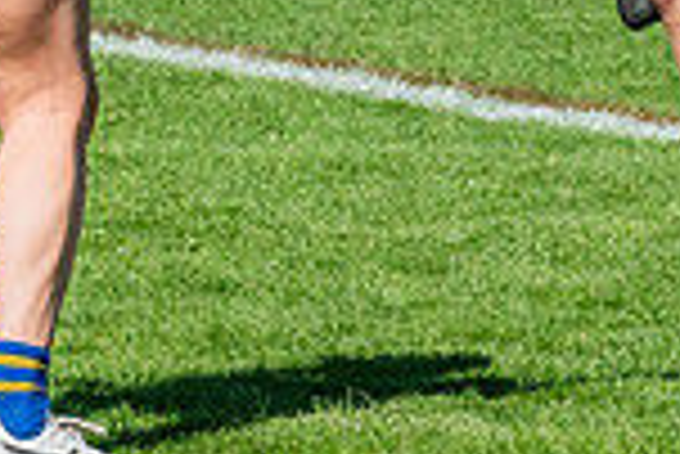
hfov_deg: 2.6
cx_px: 802
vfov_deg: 1.8
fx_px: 14747
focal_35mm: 780
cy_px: -413
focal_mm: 170
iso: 800
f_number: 11
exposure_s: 1/1250
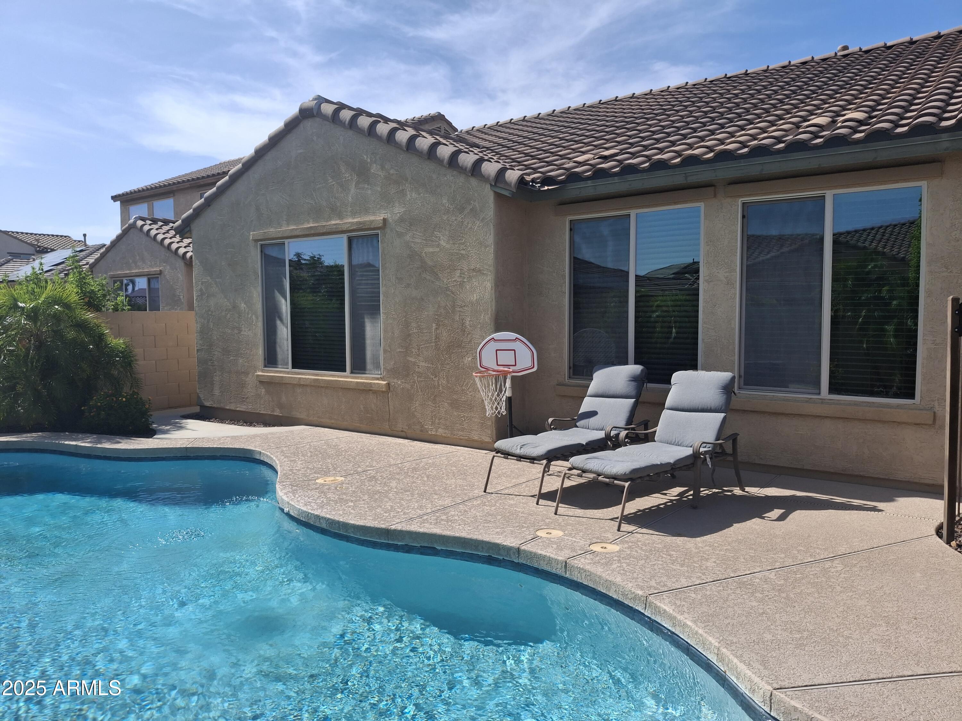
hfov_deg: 69.4
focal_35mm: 25
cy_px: 360
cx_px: 481
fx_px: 695
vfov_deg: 54.9
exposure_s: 1/2370
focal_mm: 4.69
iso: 32
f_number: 1.8
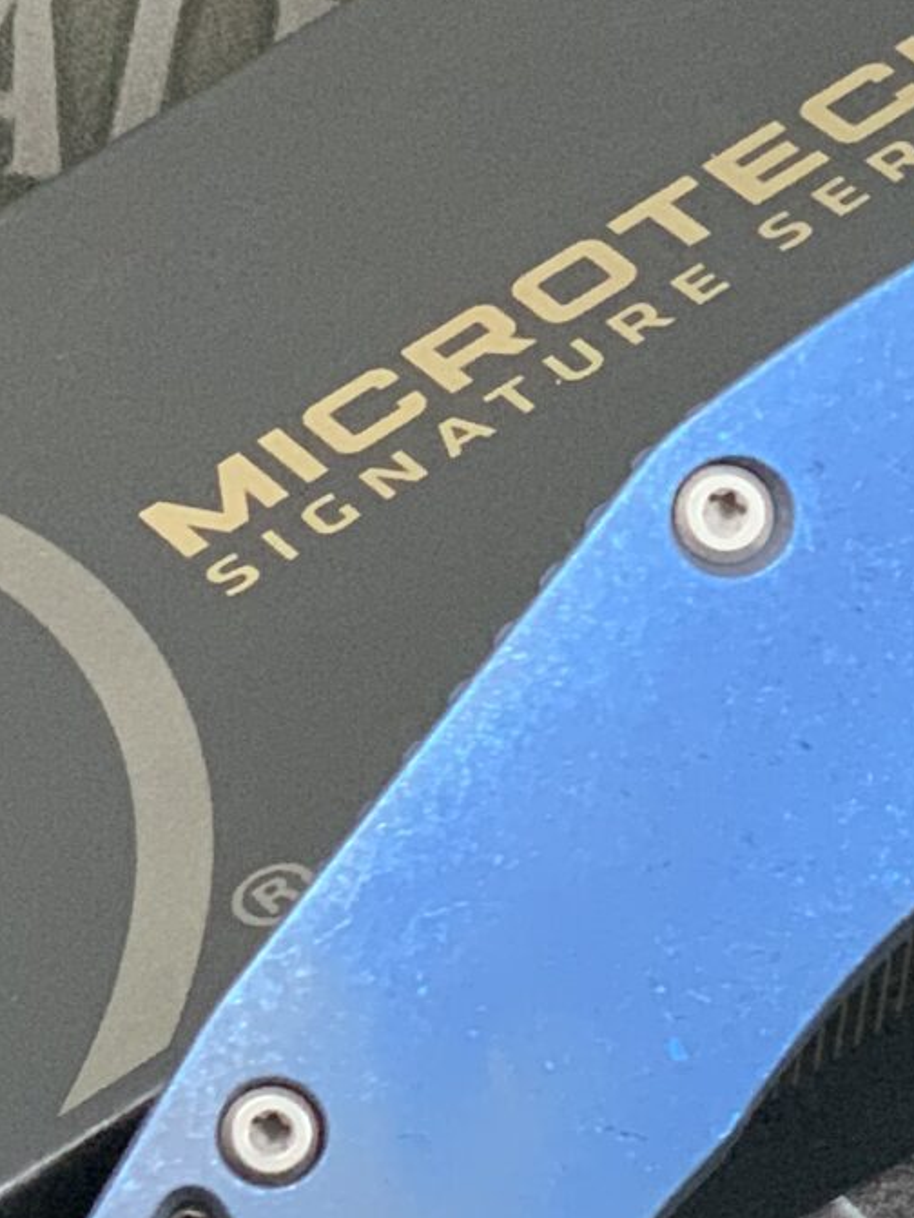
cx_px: 562
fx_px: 6971
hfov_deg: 7.5
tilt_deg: -71.9
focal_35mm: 198
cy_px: 1814
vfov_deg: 9.7
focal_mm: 6
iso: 400
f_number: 2.4
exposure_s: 1/60
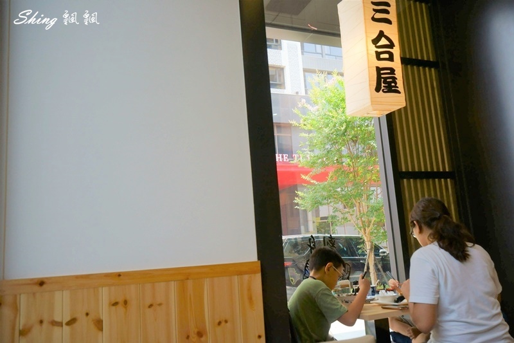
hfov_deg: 60.3
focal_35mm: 31
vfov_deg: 42.3
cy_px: 172
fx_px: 442
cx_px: 257
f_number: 5
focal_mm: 31
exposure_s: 1/800
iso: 1000
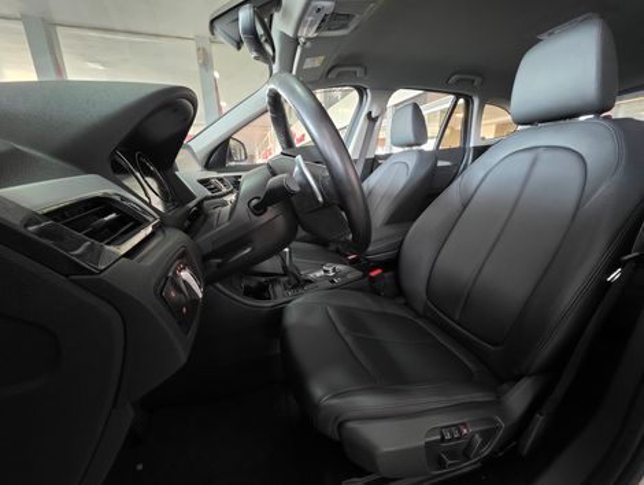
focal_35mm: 13
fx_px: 242
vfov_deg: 90.1
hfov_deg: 106.1
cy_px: 242
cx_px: 322
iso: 800
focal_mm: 2.2
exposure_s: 1/24
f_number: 1.9
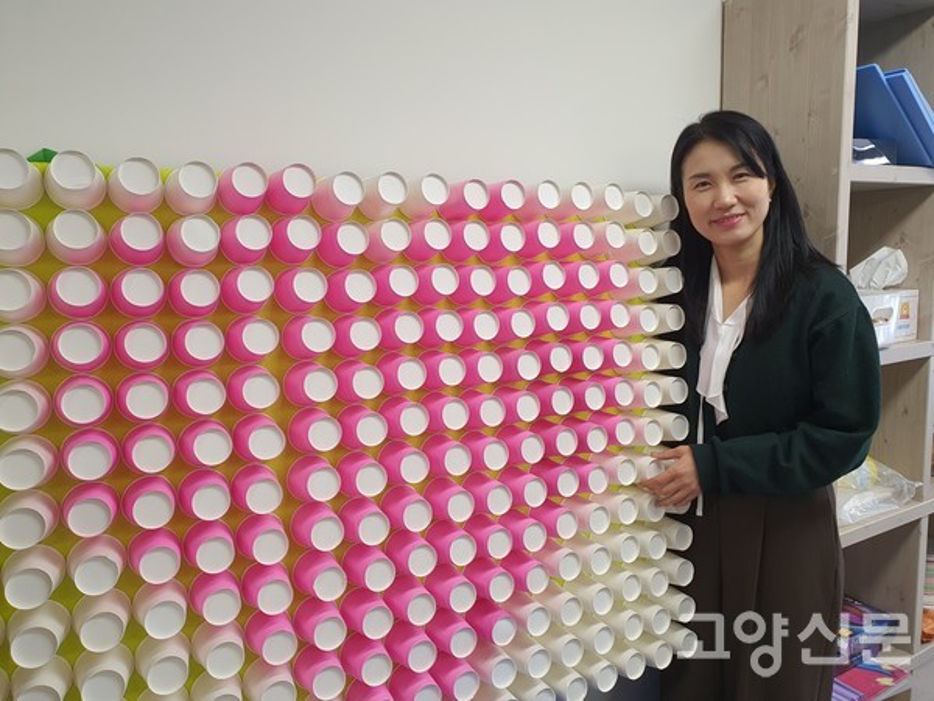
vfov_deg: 53.1
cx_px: 467
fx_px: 702
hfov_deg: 67.3
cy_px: 350
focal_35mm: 26
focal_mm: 4.3
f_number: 2.4
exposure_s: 1/120
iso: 160
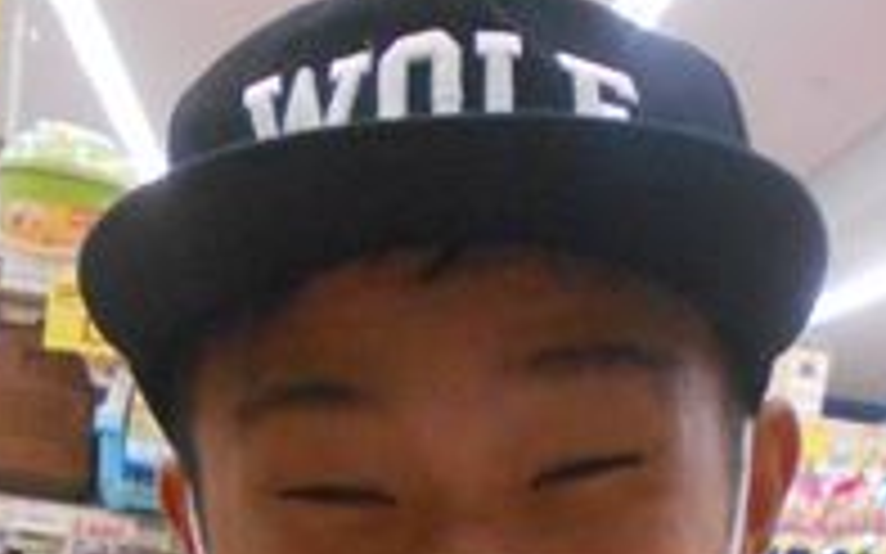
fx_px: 2028
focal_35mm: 84
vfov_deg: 14.1
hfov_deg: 24.6
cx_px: 414
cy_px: 946
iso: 800
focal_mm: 4.6
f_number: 3.2
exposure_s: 1/125
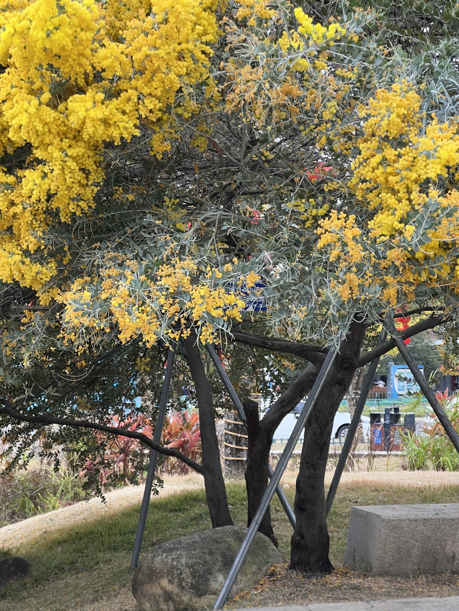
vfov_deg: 25.3
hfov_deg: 19.1
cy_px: 306
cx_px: 230
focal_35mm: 77
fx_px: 1361
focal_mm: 9
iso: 50
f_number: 2.8
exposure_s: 1/99
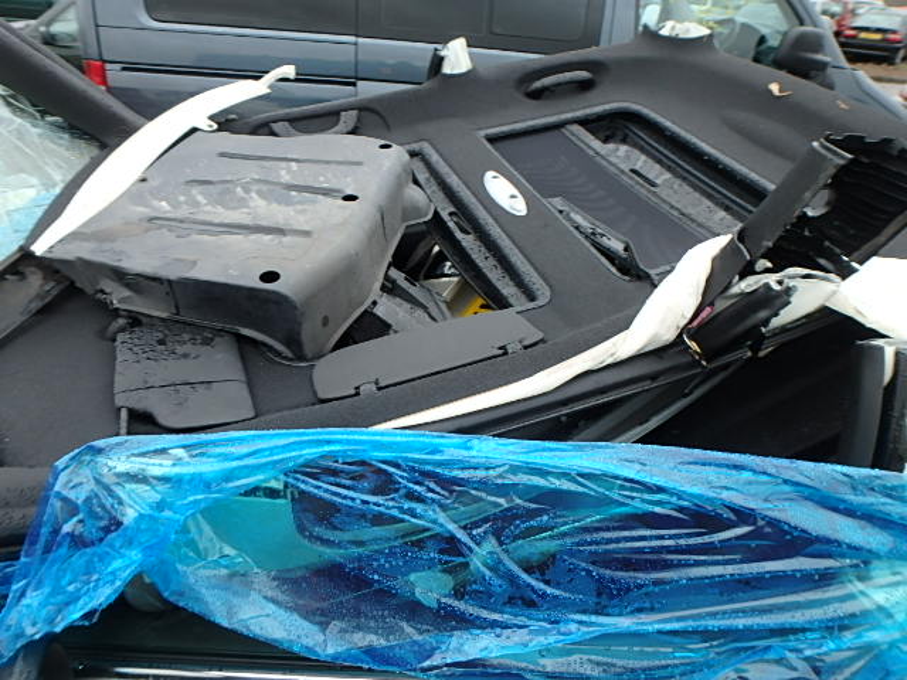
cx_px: 454
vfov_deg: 63.4
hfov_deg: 79.0
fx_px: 550
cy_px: 340
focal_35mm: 21
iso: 125
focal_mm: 3.7
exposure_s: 1/200
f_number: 3.5
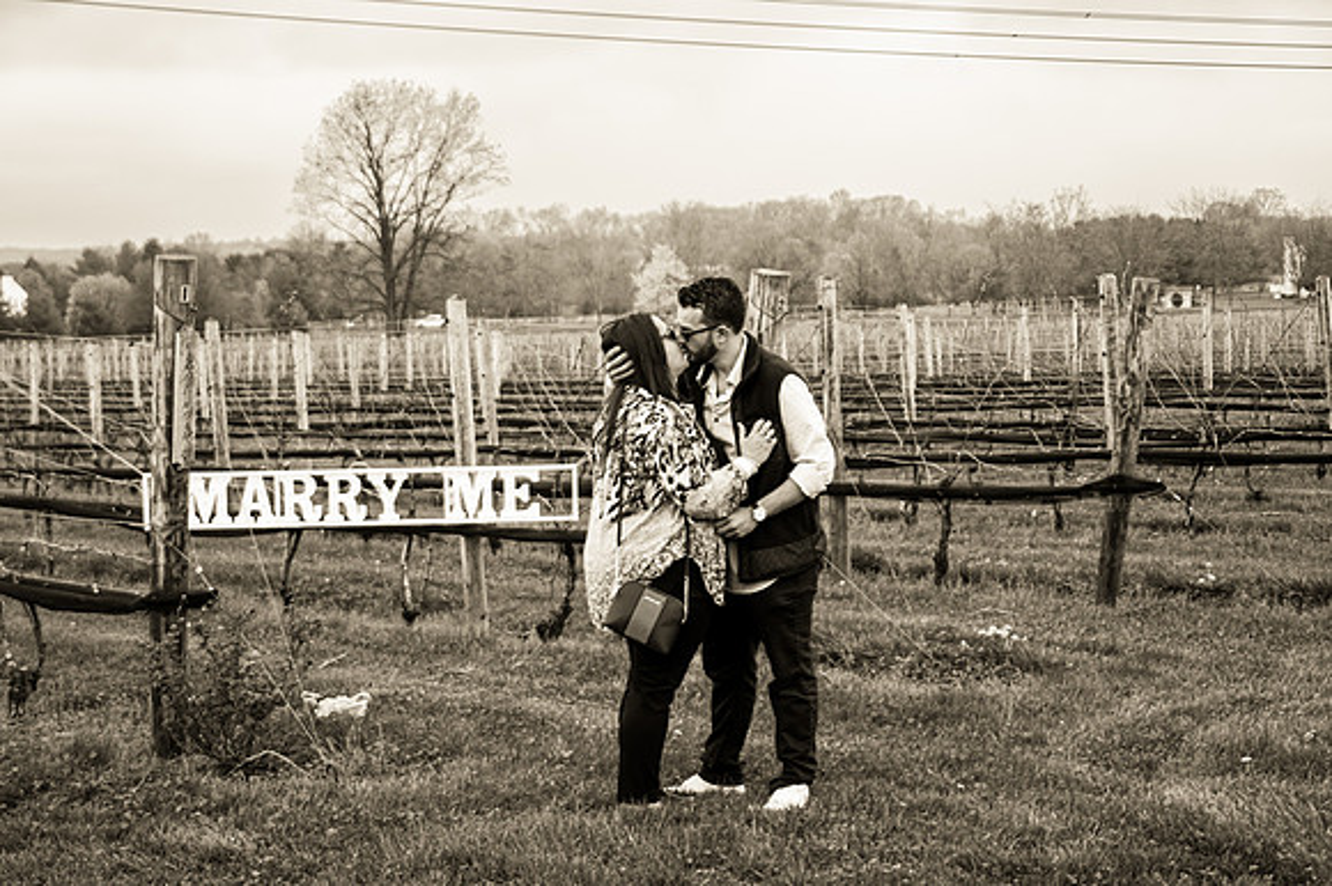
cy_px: 444
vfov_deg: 23.3
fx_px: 2153
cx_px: 666
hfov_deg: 34.4
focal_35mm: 58
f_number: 4
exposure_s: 1/125
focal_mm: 56
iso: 64
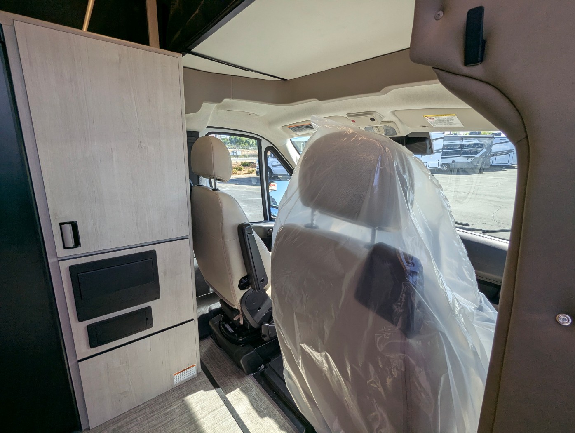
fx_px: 266
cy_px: 216
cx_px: 288
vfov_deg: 78.2
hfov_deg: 94.4
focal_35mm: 16
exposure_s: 1/465
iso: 49
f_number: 2.2
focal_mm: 2.35
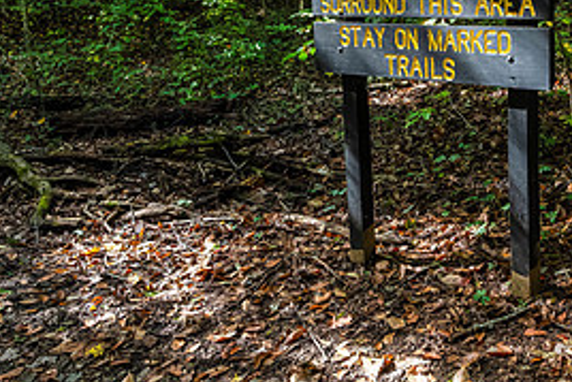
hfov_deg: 37.3
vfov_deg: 25.8
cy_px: 104
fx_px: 827
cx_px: 423
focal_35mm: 52
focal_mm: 24
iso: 5000
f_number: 8
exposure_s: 1/160
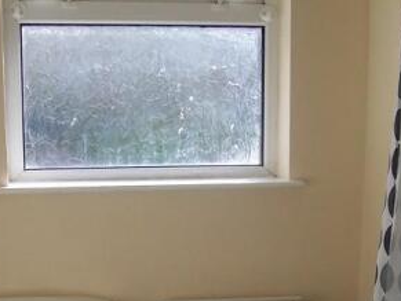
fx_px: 858
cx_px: 227
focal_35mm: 74
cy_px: 298
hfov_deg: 26.3
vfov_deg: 19.4
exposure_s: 1/180
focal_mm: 5.6
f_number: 2.8
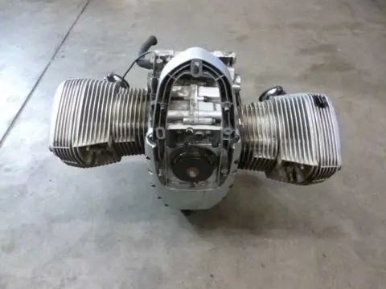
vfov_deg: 56.8
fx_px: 268
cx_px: 193
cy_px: 144
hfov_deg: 71.6
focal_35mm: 24
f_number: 2.5
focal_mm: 4.3
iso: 800
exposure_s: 1/20
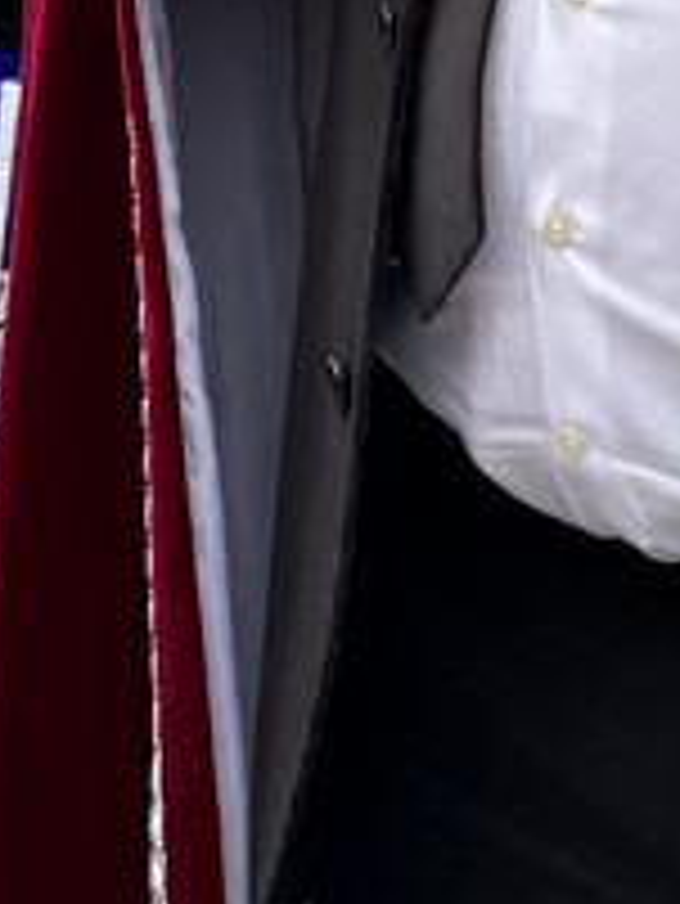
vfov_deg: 14.2
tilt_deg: -12.4
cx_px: 982
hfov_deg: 11.7
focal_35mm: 122
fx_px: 3192
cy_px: -742
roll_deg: +2.3
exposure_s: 1/376
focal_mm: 6.86
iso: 80
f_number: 1.78
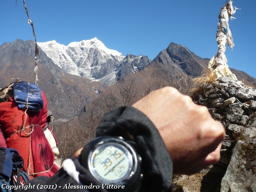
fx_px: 296
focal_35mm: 40
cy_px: 96
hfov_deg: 46.8
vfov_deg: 36.0
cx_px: 128
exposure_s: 1/200
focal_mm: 6.6
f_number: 9
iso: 100
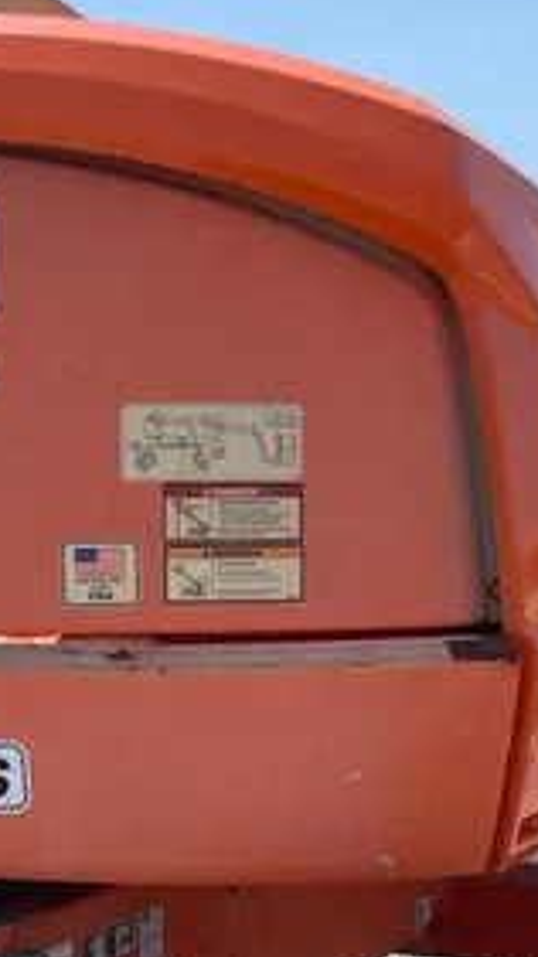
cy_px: 976
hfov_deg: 16.2
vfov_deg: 26.9
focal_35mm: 74
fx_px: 1877
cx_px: 153
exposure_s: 1/3300
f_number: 1.6
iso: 32
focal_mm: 4.2
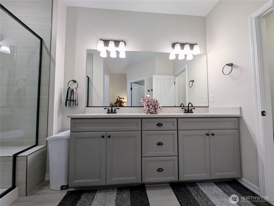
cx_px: 137
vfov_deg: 90.0
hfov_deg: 106.1
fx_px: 103
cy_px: 103
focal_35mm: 13
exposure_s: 1/120
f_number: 2.2
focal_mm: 1.95
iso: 96
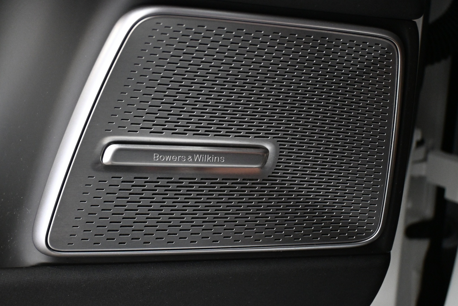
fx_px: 582
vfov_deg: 29.4
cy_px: 153
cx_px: 229
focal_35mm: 46
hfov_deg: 43.0
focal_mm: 30.5
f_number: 4.8
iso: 4000
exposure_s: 1/25
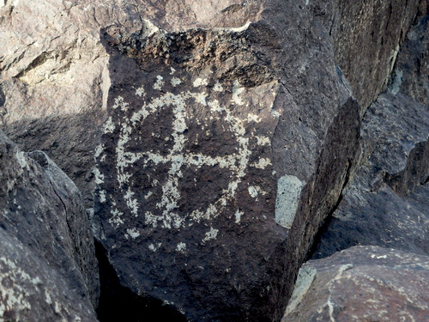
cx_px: 214
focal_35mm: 140
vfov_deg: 10.6
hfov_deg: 14.1
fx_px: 1735
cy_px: 161
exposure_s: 1/125
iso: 320
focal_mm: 25
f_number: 5.9
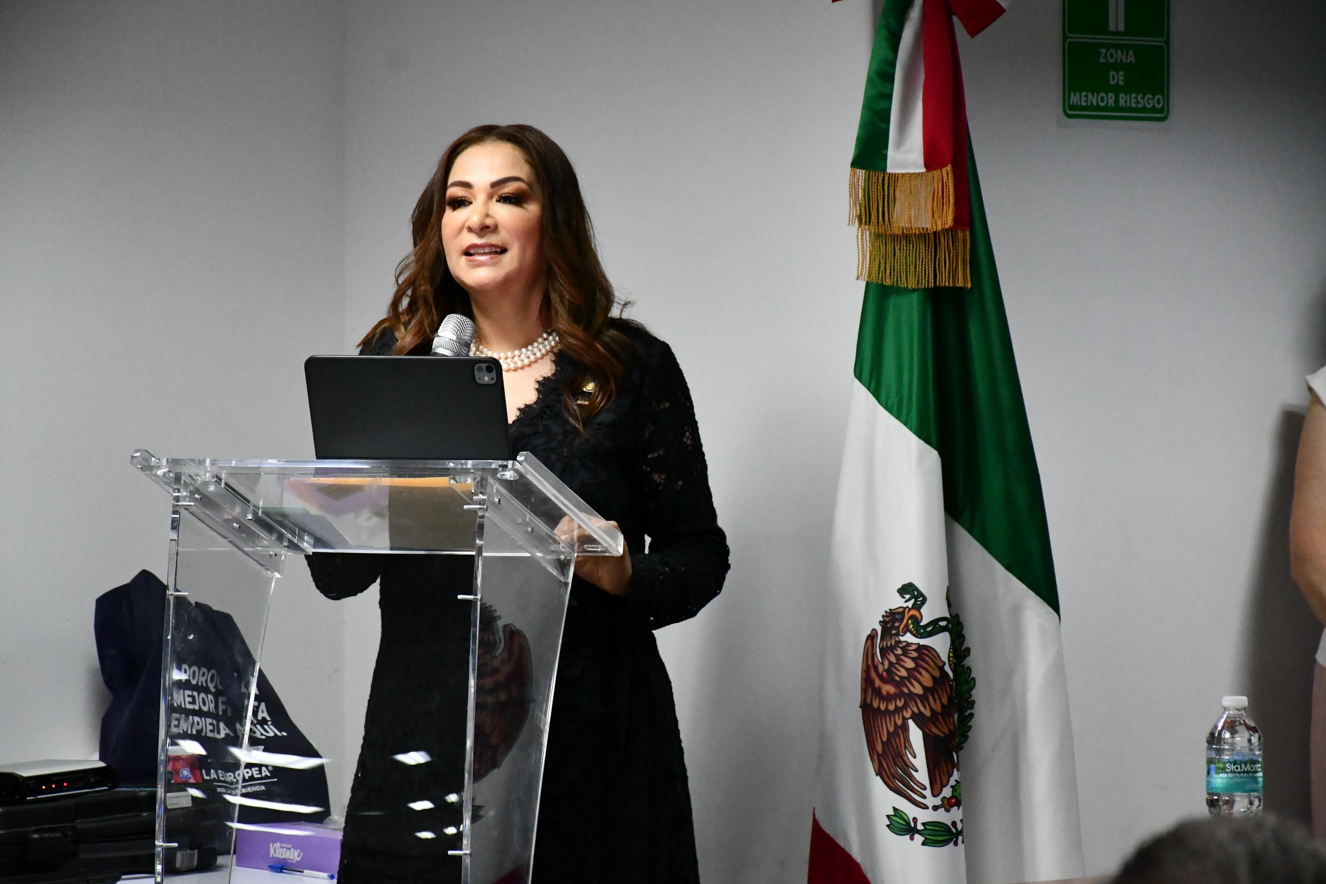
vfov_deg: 8.2
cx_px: 663
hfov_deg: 12.2
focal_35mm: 168
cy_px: 442
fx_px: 6188
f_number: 6.3
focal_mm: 112
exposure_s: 1/160
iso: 6400
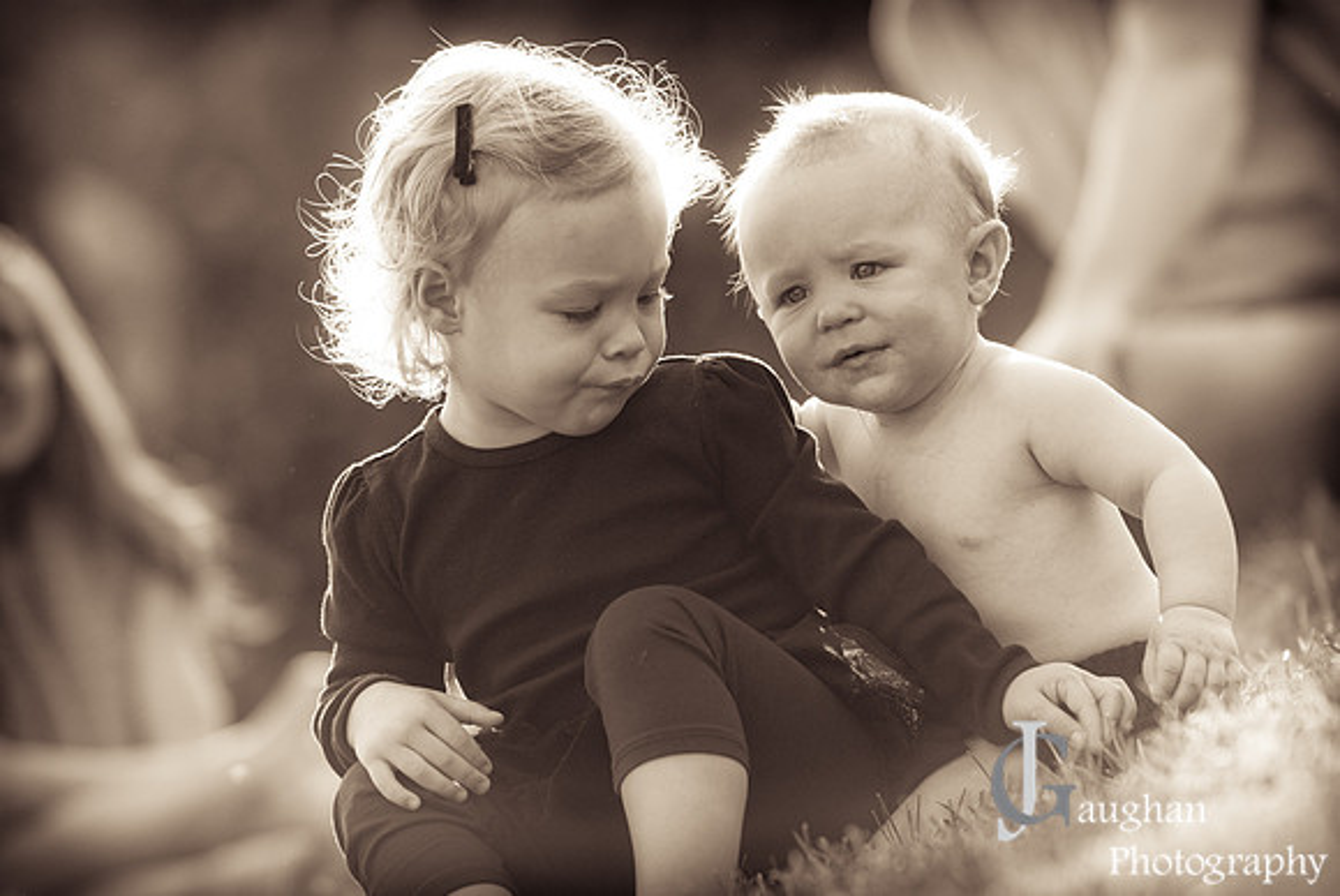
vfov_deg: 4.6
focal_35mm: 300
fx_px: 11178
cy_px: 448
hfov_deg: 6.9
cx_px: 670
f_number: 2.8
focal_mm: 200
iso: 250
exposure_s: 1/500
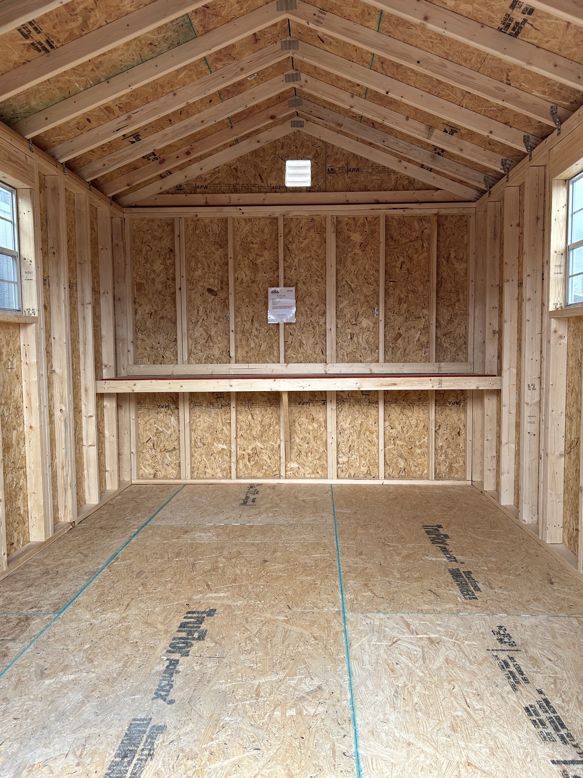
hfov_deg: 53.1
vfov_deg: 67.3
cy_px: 389
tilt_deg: -3.6
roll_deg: +0.6
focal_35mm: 26
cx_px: 292
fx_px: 584
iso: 40
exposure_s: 1/231
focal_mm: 5.7
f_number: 1.5
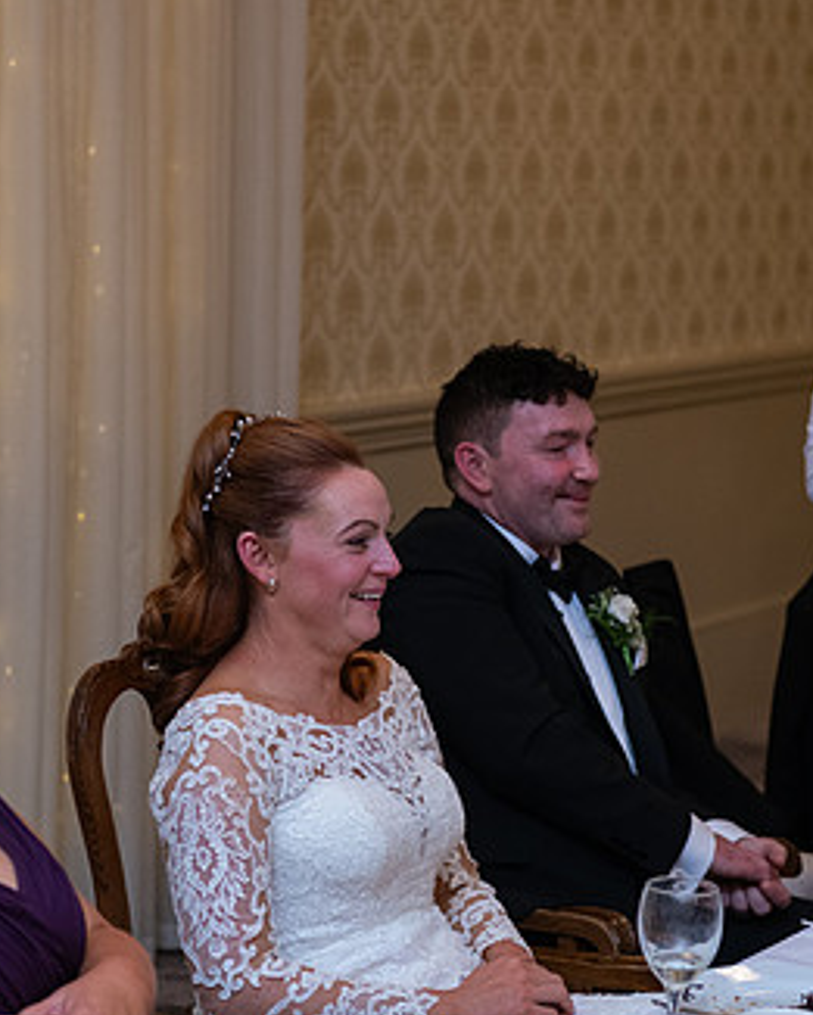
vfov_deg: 16.4
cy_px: 543
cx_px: 455
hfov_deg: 13.2
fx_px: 3517
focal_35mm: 117
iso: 1000
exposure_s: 1/160
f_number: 3.5
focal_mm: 70
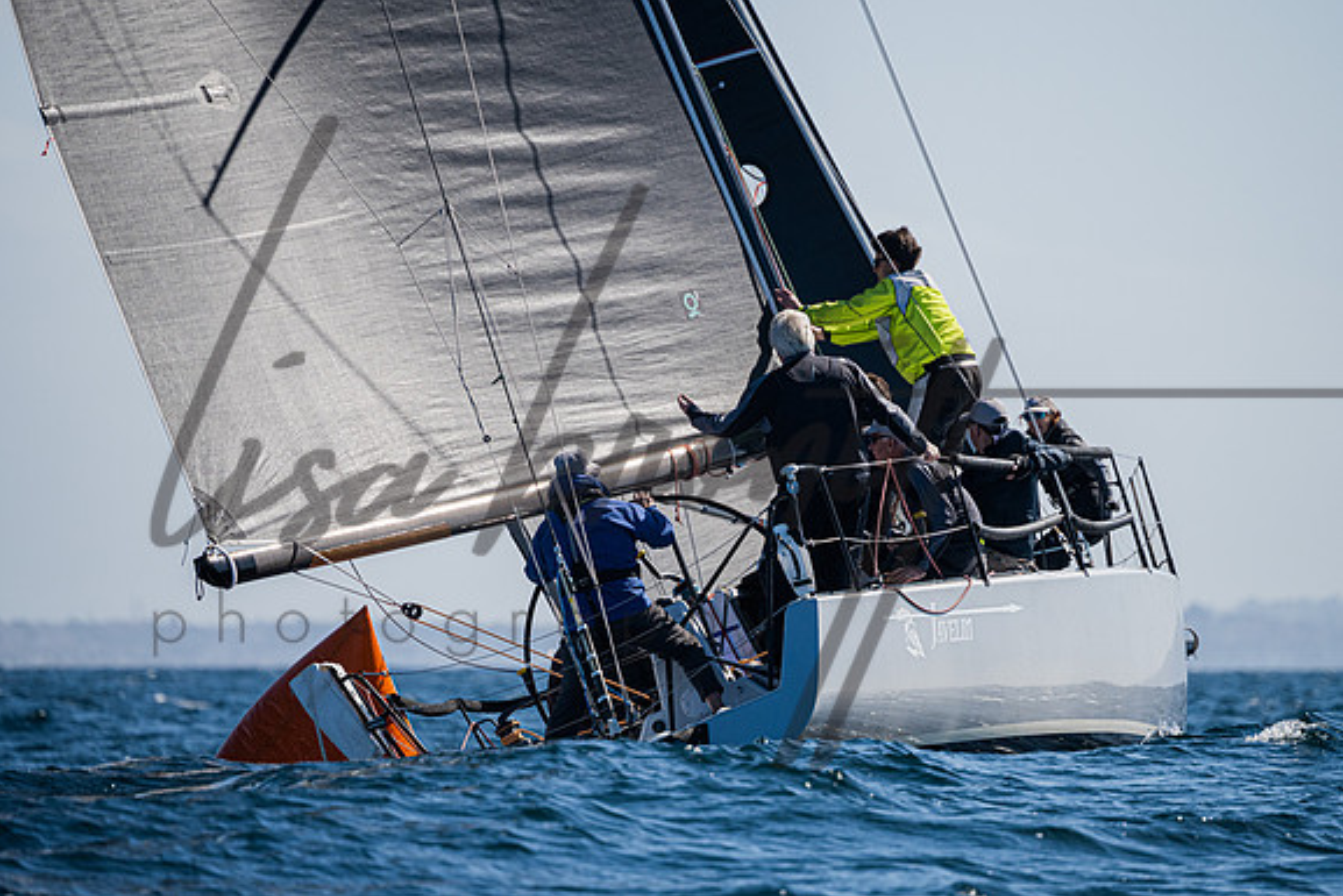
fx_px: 17350
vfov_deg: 3.0
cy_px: 449
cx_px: 764
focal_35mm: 465
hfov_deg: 4.4
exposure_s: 1/4000
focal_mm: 380
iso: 400
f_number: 5.6
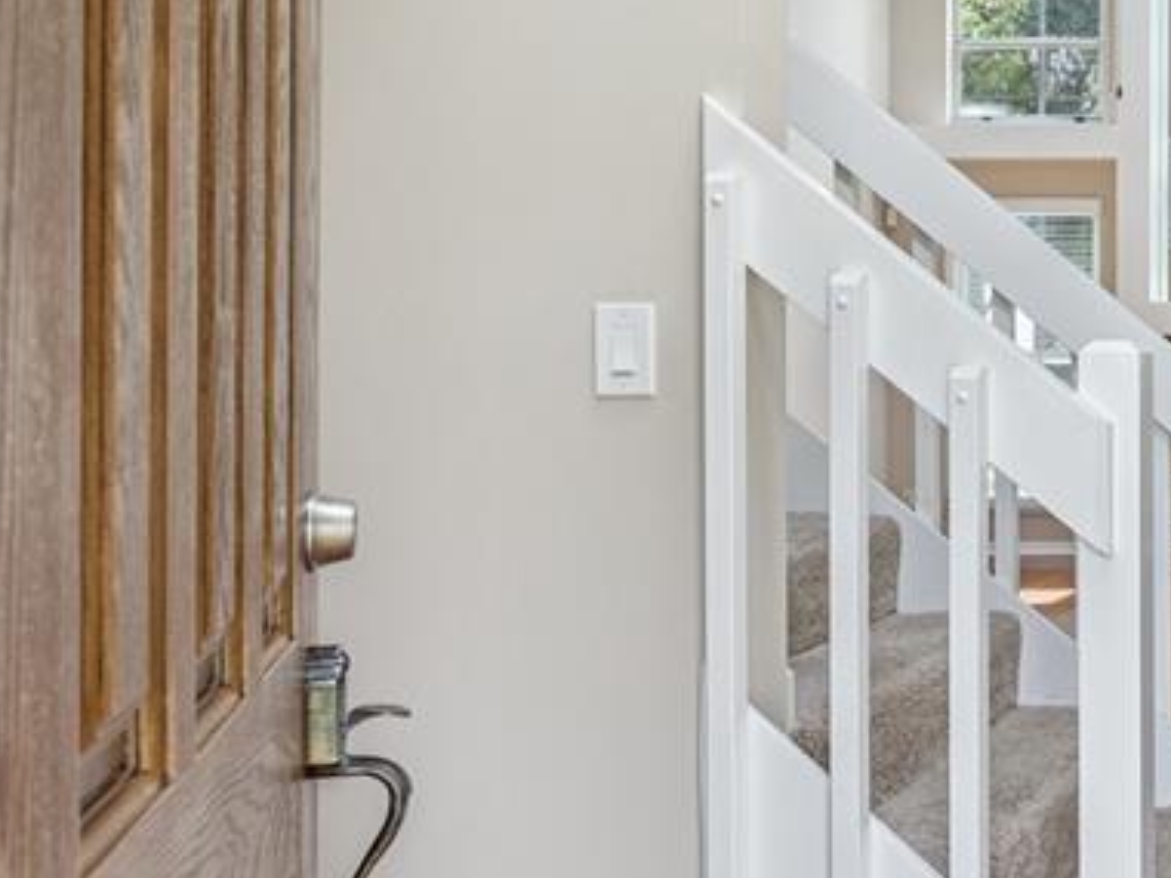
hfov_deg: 32.1
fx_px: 1488
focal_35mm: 44
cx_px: 1538
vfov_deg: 32.8
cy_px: 354
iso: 800
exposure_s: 1/125
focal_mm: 17
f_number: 9
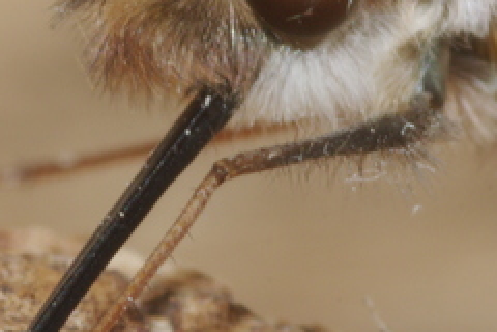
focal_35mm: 599
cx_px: 422
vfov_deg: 2.3
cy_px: 77
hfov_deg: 3.4
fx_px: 8269
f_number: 11
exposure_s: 1/50
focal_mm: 100
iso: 400
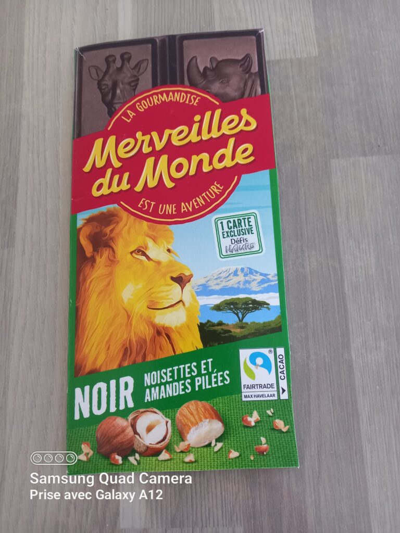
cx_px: 200
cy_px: 266
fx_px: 385
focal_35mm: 25
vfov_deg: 69.4
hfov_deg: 54.9
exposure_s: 1/50
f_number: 2
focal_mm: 4.6
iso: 200
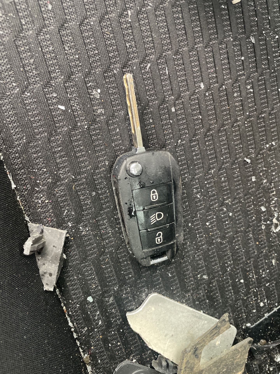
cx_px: 140
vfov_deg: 67.3
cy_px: 187
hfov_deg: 53.1
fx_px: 280
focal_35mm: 26
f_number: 1.6
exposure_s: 1/60
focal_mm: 4.2
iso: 250
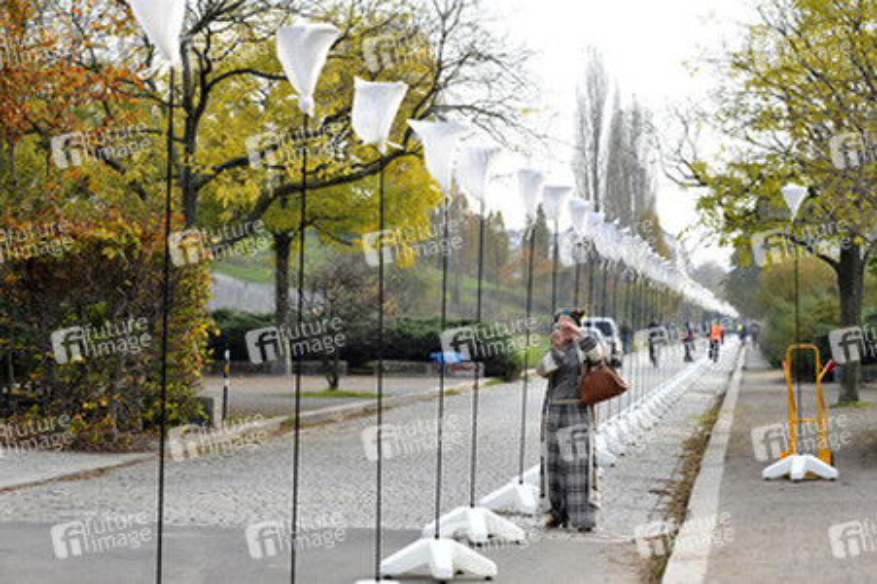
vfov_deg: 13.0
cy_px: 292
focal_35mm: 105
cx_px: 438
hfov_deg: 19.5
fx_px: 2556
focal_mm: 105
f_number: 7.1
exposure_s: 1/250
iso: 250
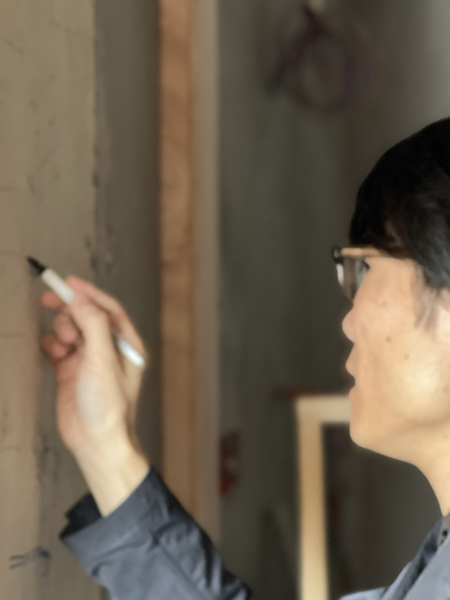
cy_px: 316
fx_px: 1855
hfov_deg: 13.8
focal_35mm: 107
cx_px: 284
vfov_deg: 18.4
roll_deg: +0.6
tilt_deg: -0.3
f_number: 2.8
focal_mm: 9
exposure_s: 1/26
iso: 400
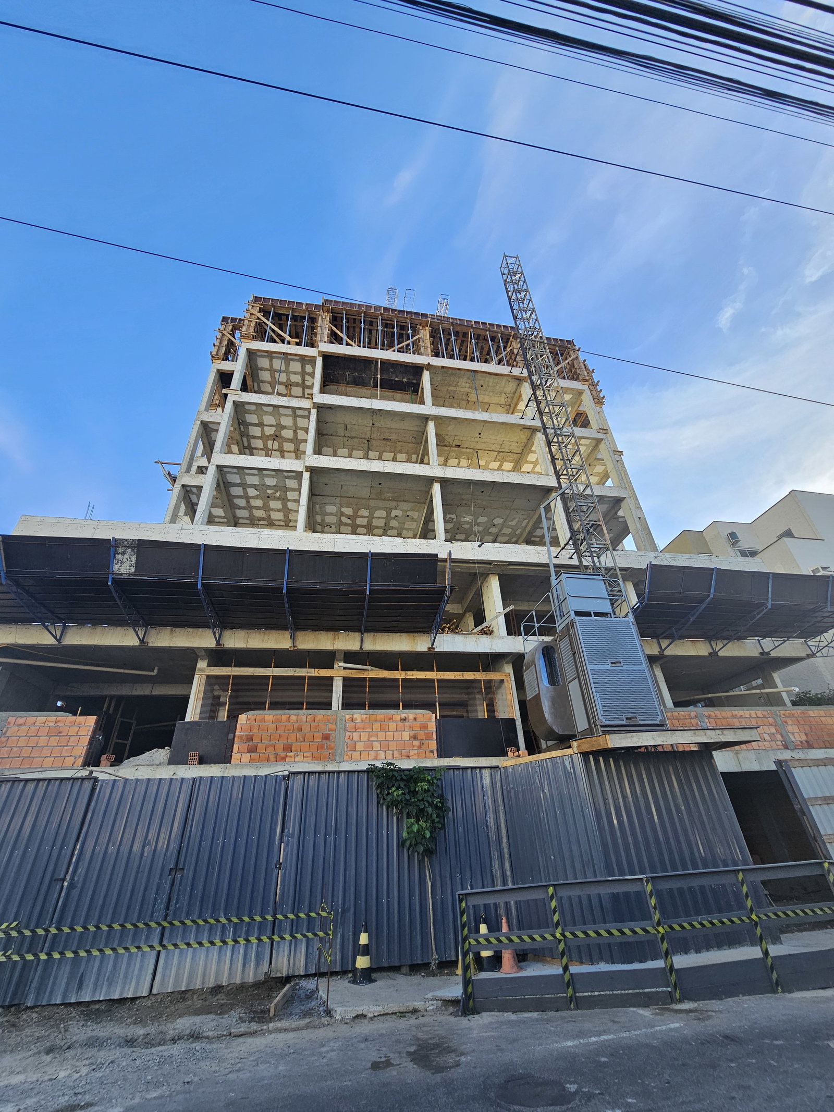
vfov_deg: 106.2
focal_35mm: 13
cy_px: 556
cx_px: 417
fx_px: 418
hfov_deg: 89.9
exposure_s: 1/568
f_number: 2.2
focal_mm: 2.2
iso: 50
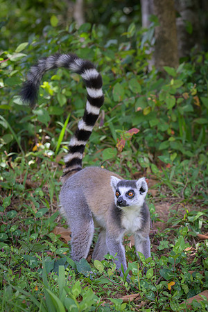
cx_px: 107
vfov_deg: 19.5
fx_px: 910
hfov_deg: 13.0
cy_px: 156
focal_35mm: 105
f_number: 4
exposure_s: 1/1600
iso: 1250
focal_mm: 70
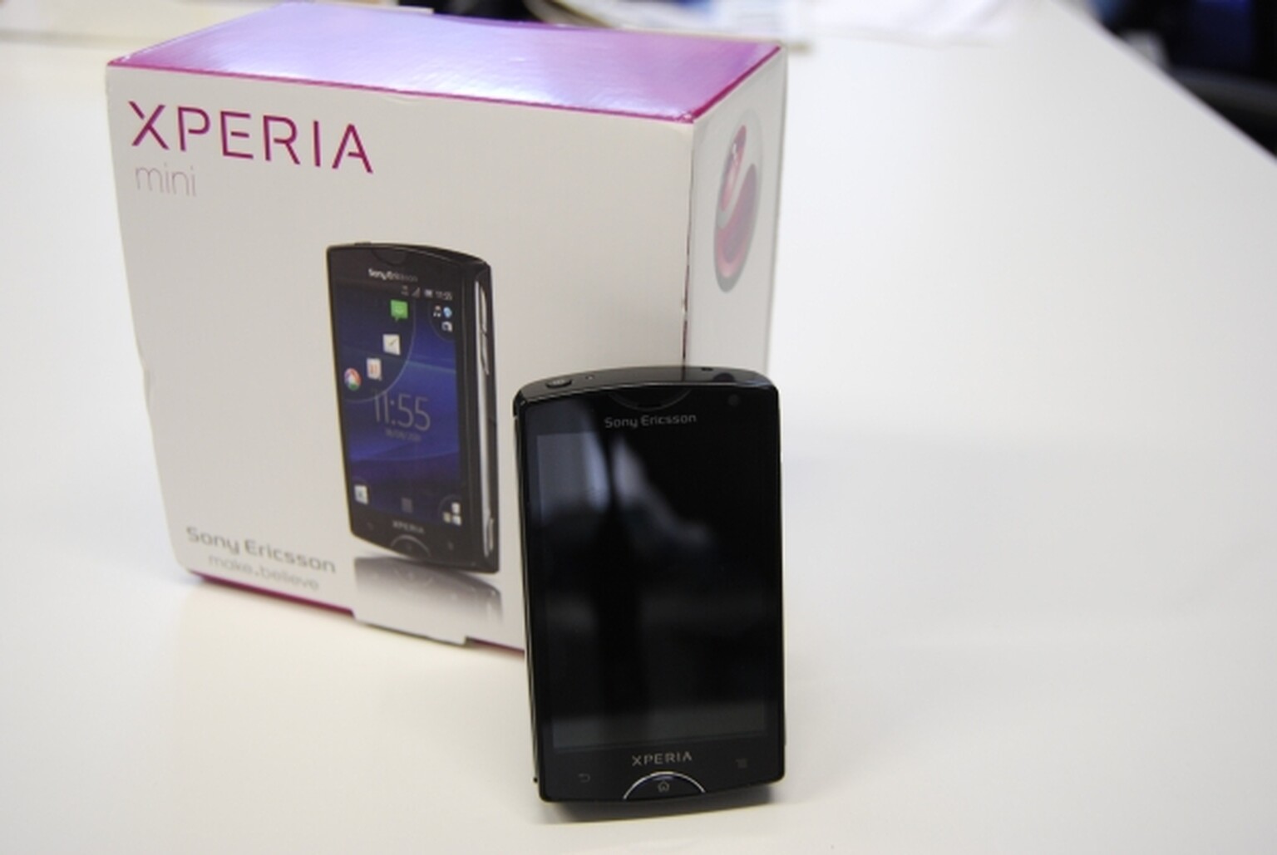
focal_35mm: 39
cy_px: 428
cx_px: 638
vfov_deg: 34.3
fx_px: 1385
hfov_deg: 49.5
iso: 360
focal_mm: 26
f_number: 4.2
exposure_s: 1/30
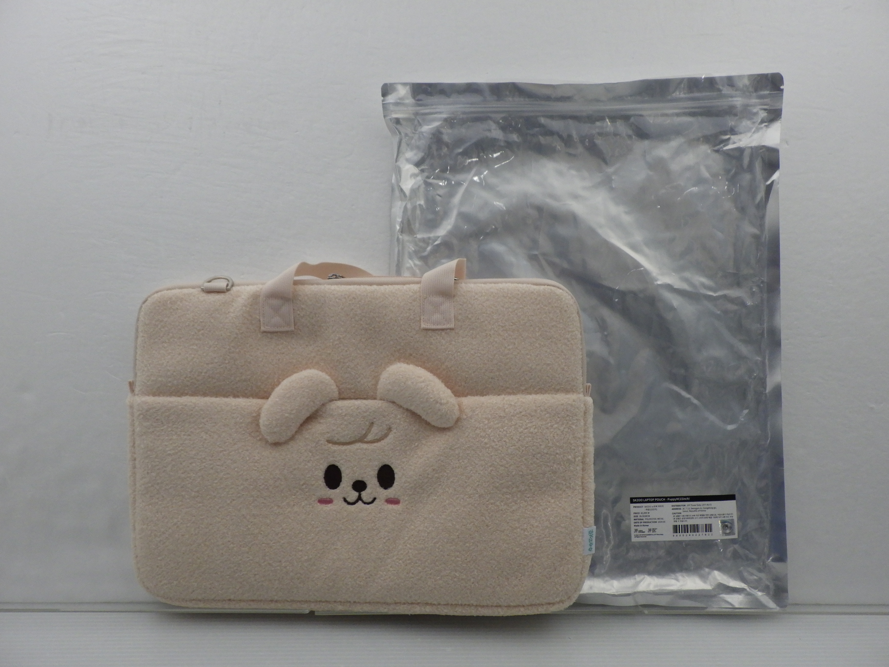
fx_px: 719
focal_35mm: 28
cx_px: 444
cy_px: 334
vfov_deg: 49.7
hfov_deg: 63.4
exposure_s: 1/125
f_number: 4.2
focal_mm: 5
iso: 400
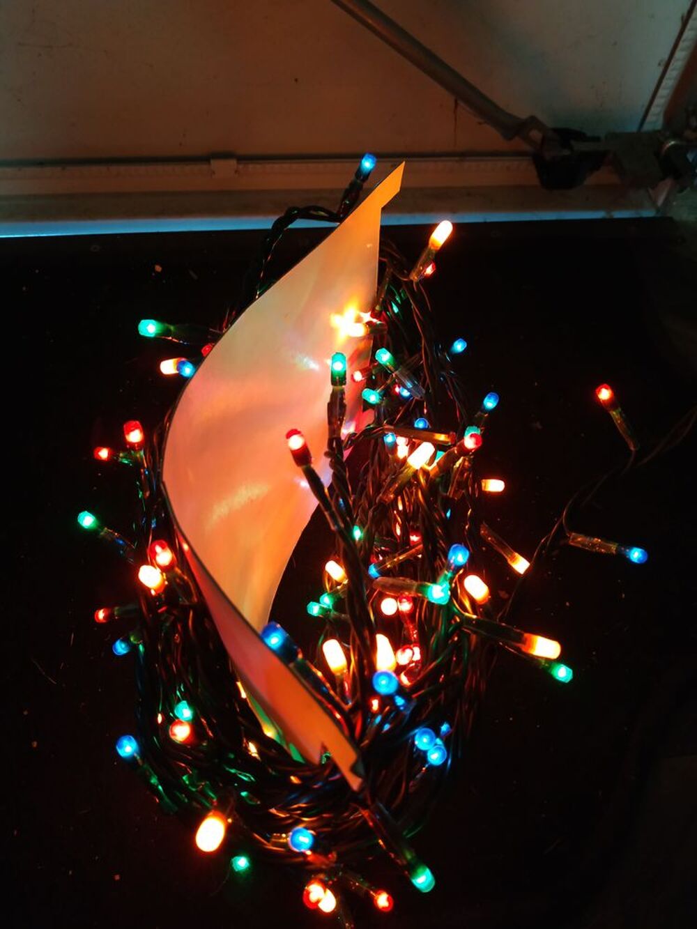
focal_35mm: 24
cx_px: 348
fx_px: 644
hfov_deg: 56.8
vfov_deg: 71.6
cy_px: 464
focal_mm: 3.94
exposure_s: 1/20
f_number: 1.9
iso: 800
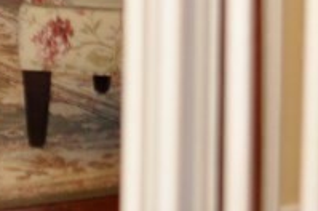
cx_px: -201
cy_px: -305
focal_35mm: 271
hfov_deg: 7.5
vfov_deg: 4.9
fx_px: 2386
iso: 500
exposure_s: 1/60
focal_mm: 35
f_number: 2.5
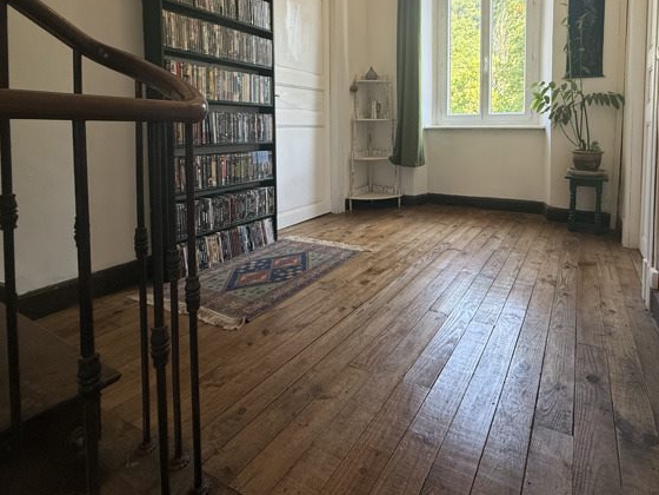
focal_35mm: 20
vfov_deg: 63.7
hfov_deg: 80.7
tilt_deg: -2.5
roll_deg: -0.5
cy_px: 152
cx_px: 397
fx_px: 381
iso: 250
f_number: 2.2
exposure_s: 1/100
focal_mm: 2.22
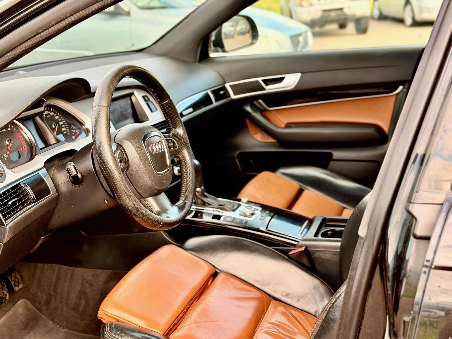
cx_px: 226
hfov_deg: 39.7
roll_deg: +1.2
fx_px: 627
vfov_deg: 30.3
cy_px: 170
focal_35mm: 48
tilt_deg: -17.0
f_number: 1.78
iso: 64
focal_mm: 6.76
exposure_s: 1/184
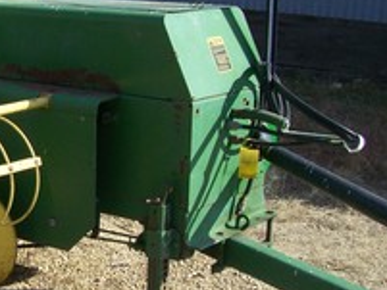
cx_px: -55
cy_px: 179
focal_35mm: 92
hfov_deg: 20.2
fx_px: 1029
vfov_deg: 16.1
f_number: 5.1
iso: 80
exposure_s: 1/320
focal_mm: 5.6
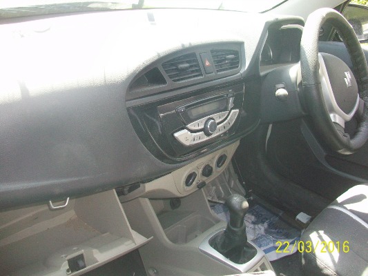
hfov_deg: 56.8
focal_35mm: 32
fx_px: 340
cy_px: 138
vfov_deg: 44.2
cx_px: 184
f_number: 2.8
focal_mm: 5.7
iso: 120
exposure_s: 1/100
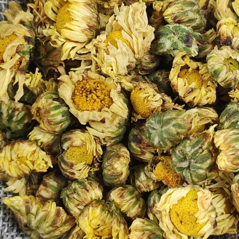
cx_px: 145
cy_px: 104
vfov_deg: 25.3
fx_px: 531
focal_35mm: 68
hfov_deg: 25.3
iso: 640
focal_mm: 6.14
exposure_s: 1/100
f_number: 1.8
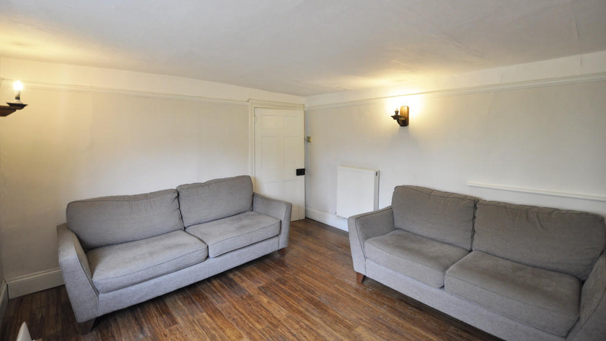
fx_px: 257
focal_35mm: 16
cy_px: 147
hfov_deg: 99.4
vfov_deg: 66.8
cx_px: 302
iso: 720
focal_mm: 10
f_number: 4
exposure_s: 1/60
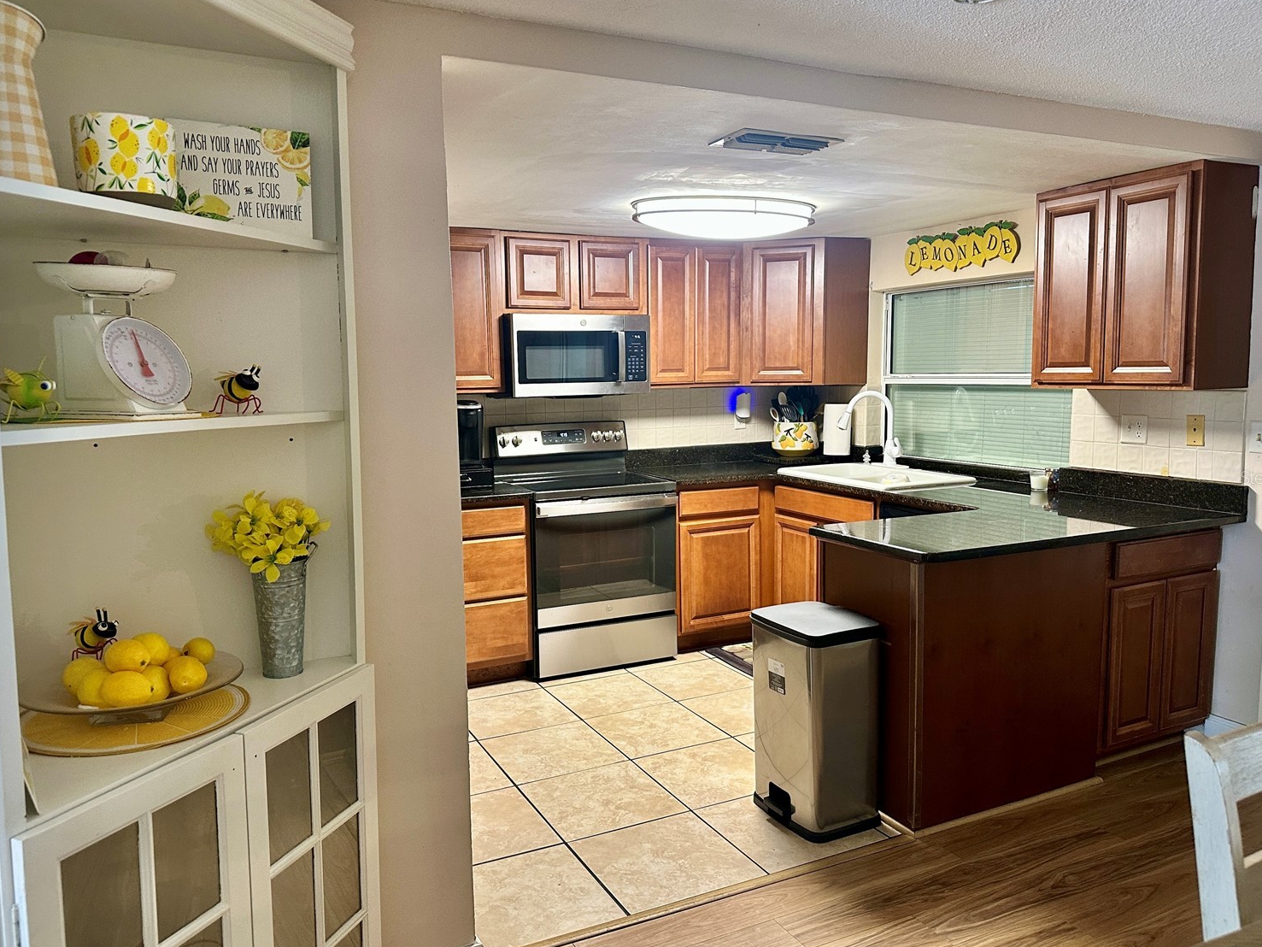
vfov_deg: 53.1
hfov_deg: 67.3
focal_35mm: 26
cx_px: 637
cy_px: 477
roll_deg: +1.0
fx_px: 948
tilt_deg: -6.4
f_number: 1.78
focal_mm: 6.86
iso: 250
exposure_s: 1/60
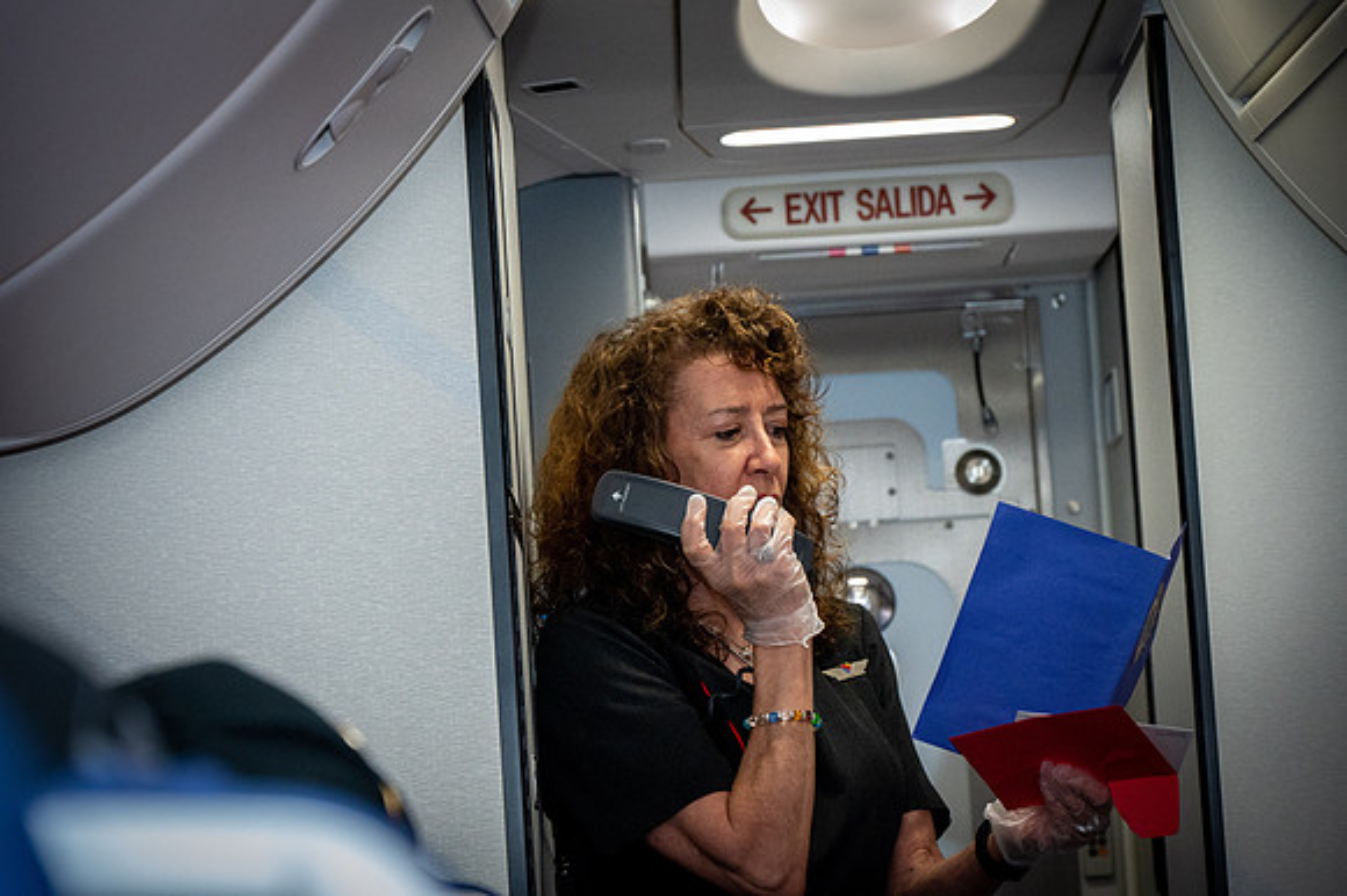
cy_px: 448
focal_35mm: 120
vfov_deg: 11.4
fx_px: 4487
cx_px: 674
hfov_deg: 17.1
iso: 8000
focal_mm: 120
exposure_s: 1/200
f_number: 7.1
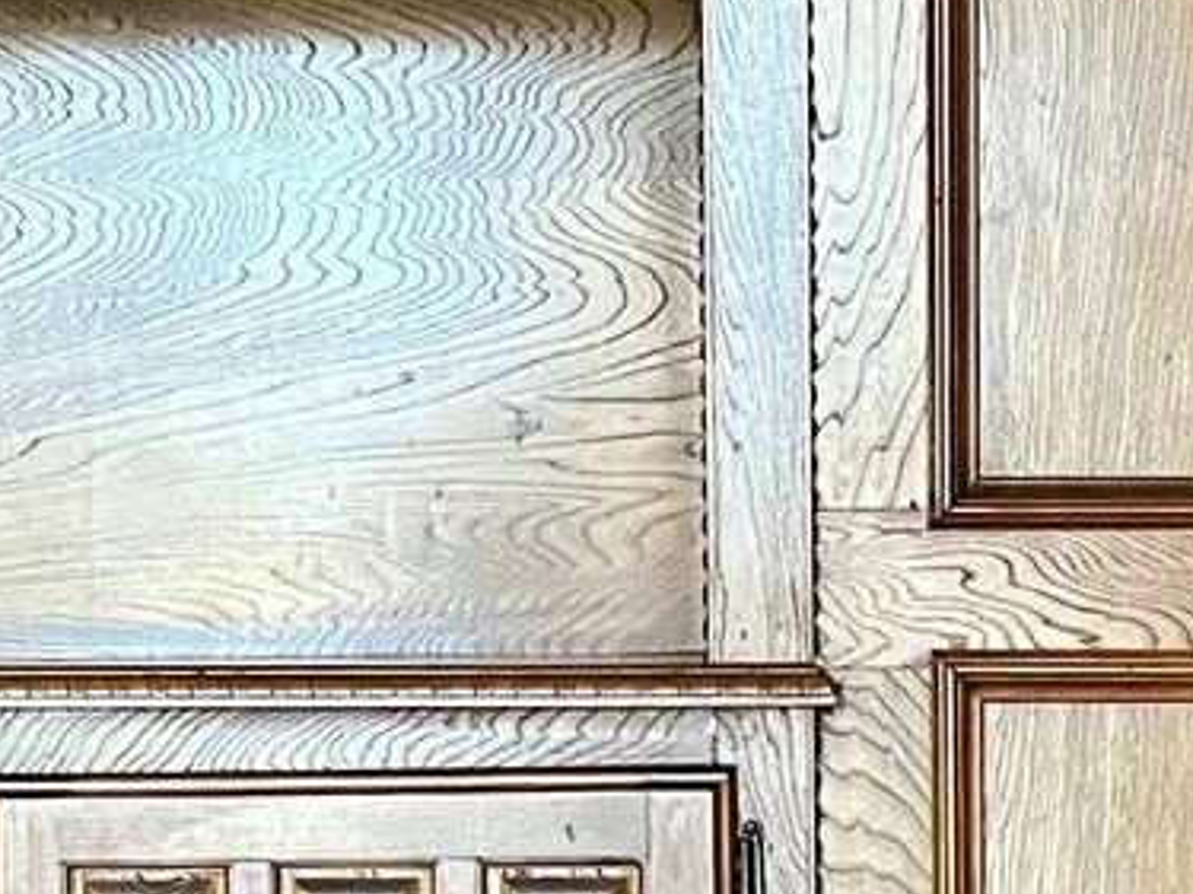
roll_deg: +1.0
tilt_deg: -0.2
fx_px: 4892
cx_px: 449
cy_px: 436
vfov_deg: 10.4
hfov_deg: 13.9
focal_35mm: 142
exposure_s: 1/60
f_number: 1.6
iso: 400
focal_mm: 5.1
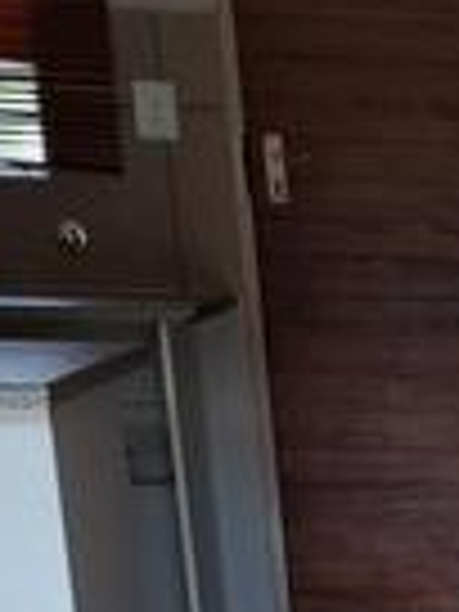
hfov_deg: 9.2
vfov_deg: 13.6
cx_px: 1300
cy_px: 950
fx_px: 2387
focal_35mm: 135
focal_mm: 5.54
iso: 125
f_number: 1.8
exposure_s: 1/100
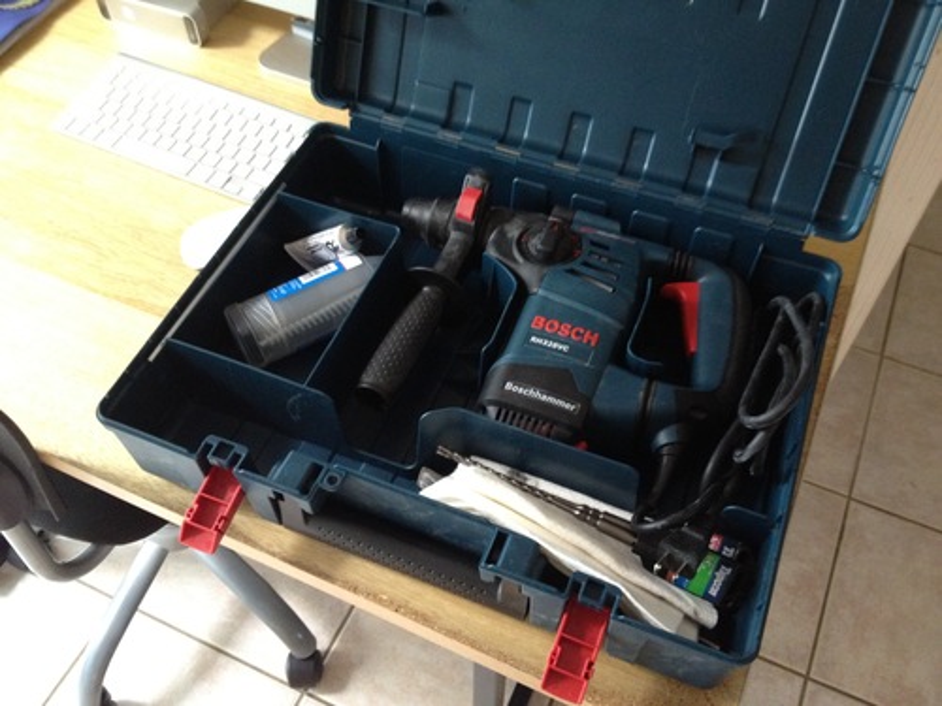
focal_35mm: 35
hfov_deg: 52.6
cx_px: 471
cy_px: 353
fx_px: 952
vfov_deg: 40.7
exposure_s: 1/20
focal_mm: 4.28
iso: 320
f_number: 2.4
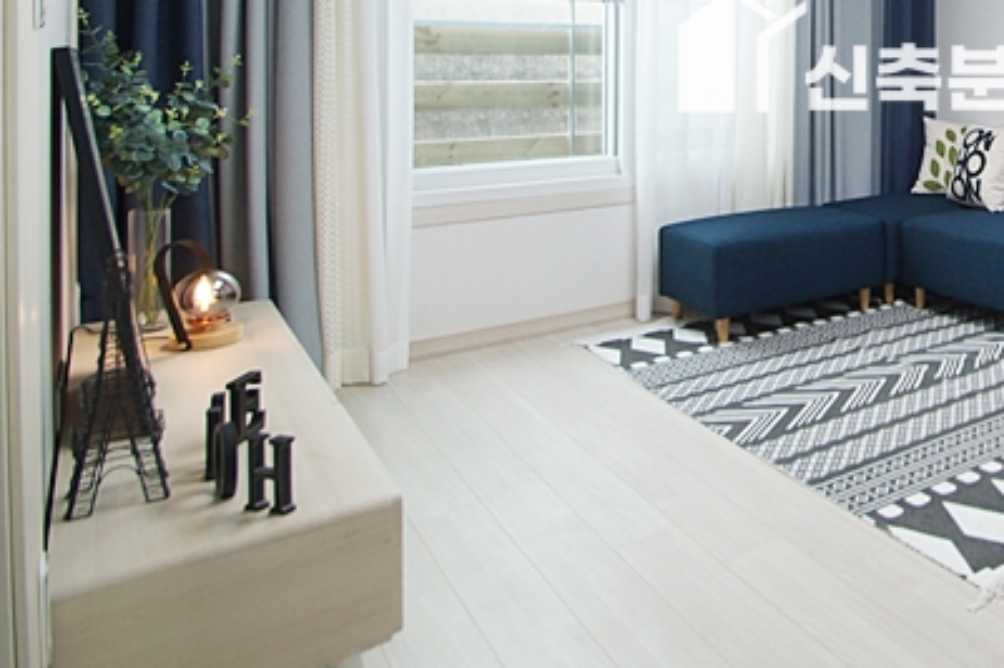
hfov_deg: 50.9
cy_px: 40
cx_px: 986
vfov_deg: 39.6
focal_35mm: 30
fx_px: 836
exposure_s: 1/80
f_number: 4
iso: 400
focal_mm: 10
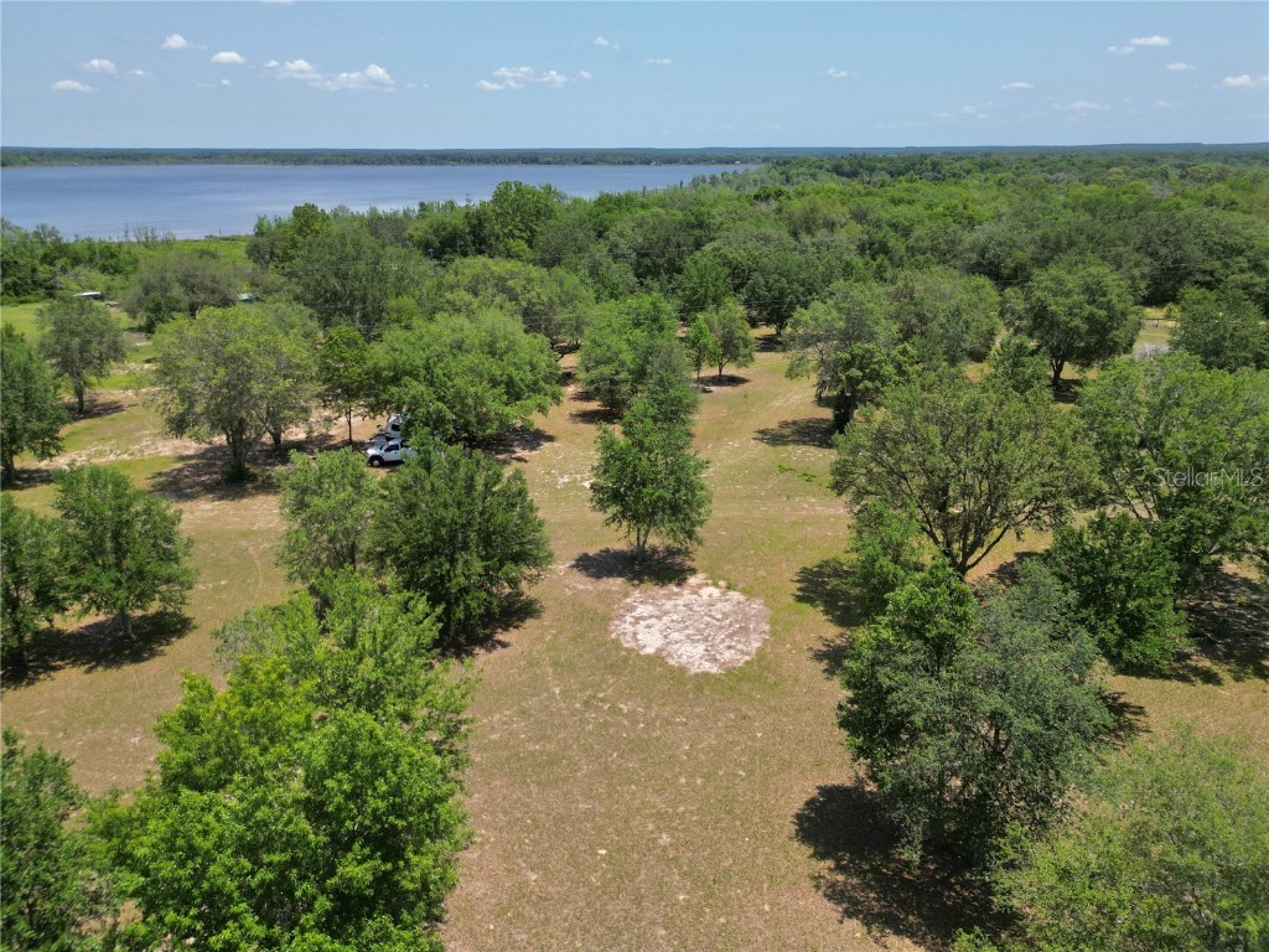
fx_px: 880
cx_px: 634
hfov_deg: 71.6
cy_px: 476
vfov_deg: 56.8
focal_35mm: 24
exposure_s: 1/2500
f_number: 1.7
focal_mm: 6.72
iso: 130
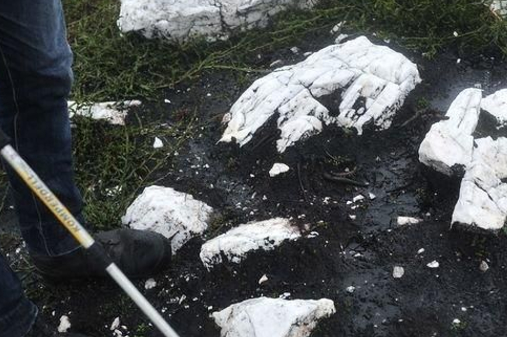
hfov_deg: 34.4
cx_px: 306
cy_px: 216
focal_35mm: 58
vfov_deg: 23.3
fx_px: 816
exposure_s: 1/160
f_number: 4
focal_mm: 35
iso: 400
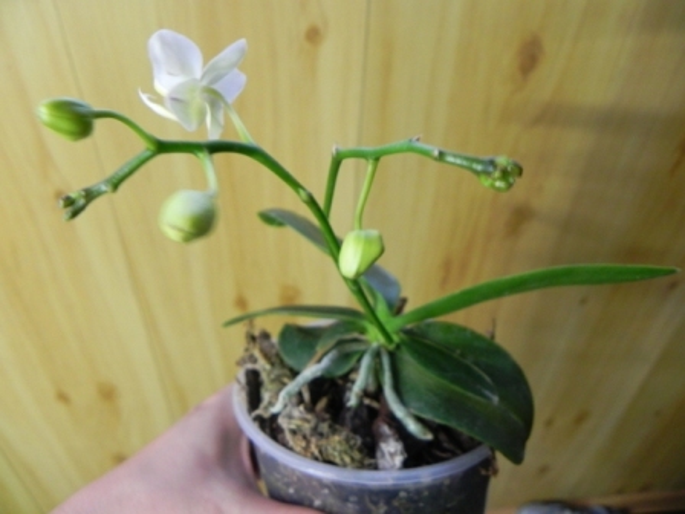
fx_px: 515
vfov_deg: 53.1
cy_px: 257
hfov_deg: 67.3
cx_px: 342
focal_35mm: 26
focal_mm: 4.6
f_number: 2.8
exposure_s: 1/17
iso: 400
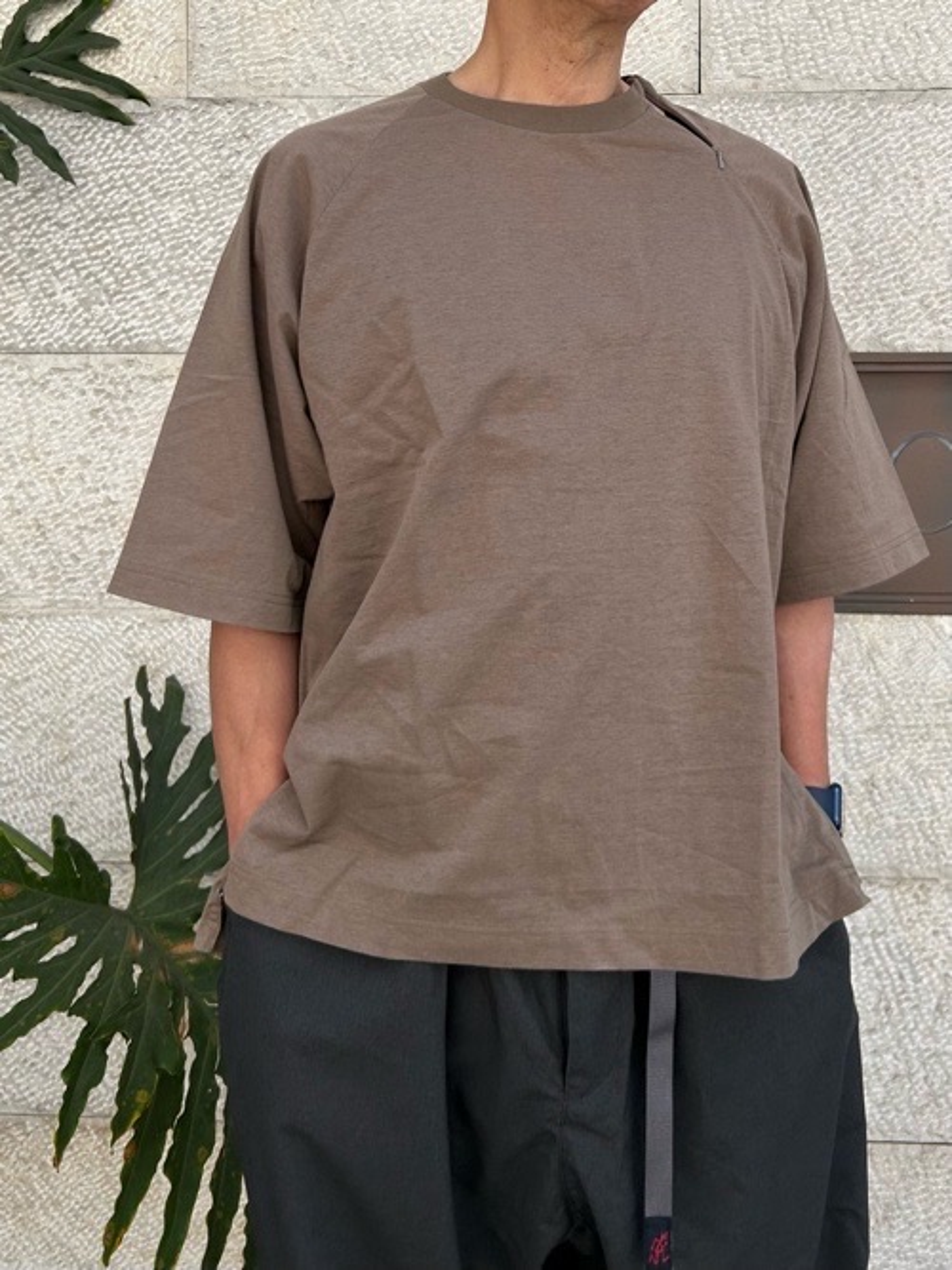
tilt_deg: +0.6
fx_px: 954
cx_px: 476
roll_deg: +0.0
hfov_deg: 53.0
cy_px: 635
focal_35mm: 26
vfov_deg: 67.3
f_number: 1.5
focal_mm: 5.7
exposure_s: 1/1000
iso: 50
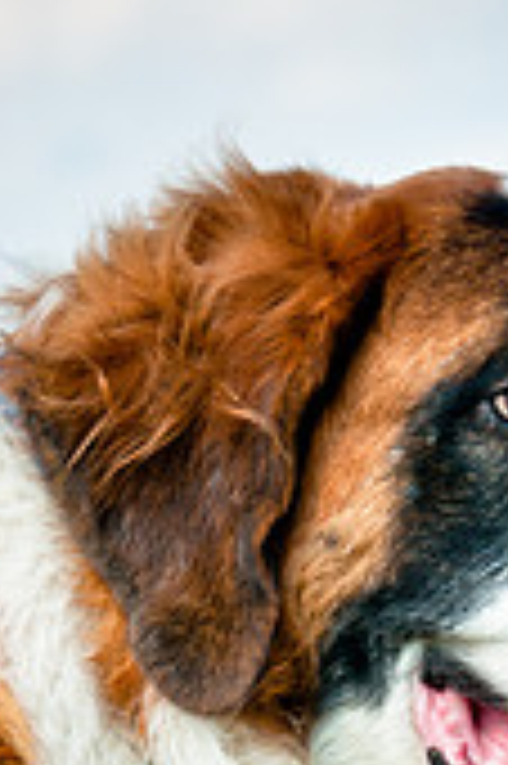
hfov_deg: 6.9
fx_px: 4199
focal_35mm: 198
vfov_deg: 10.2
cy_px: 918
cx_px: 348
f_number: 2.8
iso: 200
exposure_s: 1/1250
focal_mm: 50
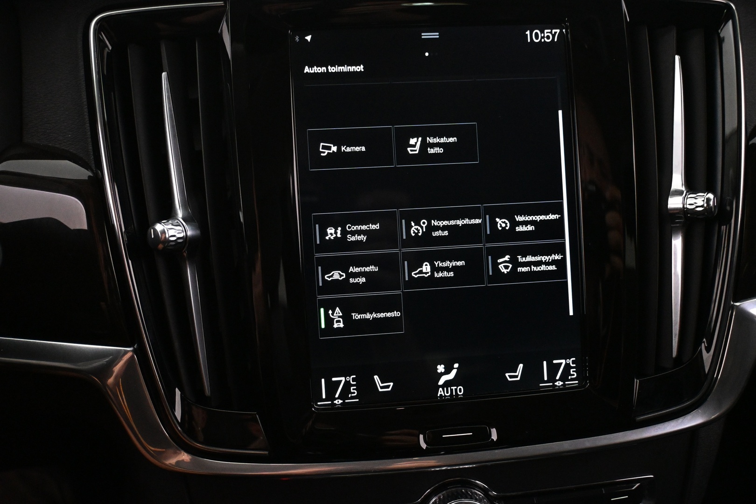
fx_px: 646
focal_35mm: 31
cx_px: 378
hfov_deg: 60.7
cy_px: 252
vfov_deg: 42.6
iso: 4000
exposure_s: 1/50
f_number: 3.8
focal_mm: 20.5
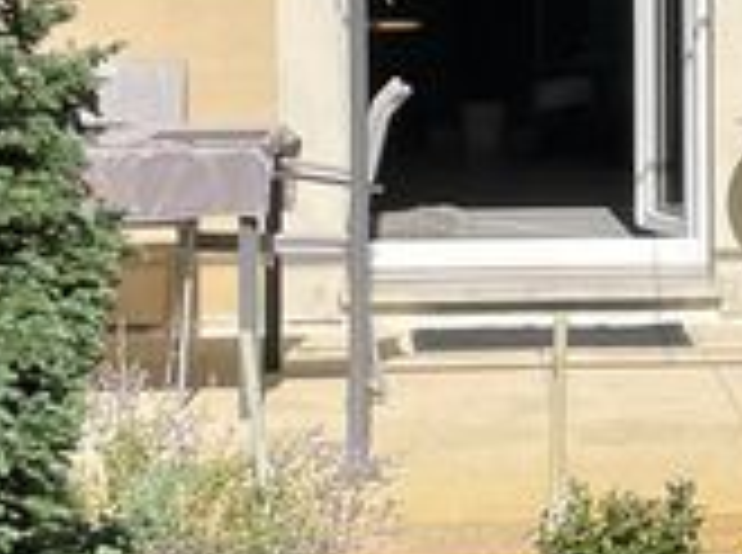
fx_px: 3379
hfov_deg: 12.0
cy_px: 270
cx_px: 1111
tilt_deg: -4.8
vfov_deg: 9.4
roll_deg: +0.3
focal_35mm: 158
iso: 32
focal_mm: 4.2
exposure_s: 1/3610
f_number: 1.6
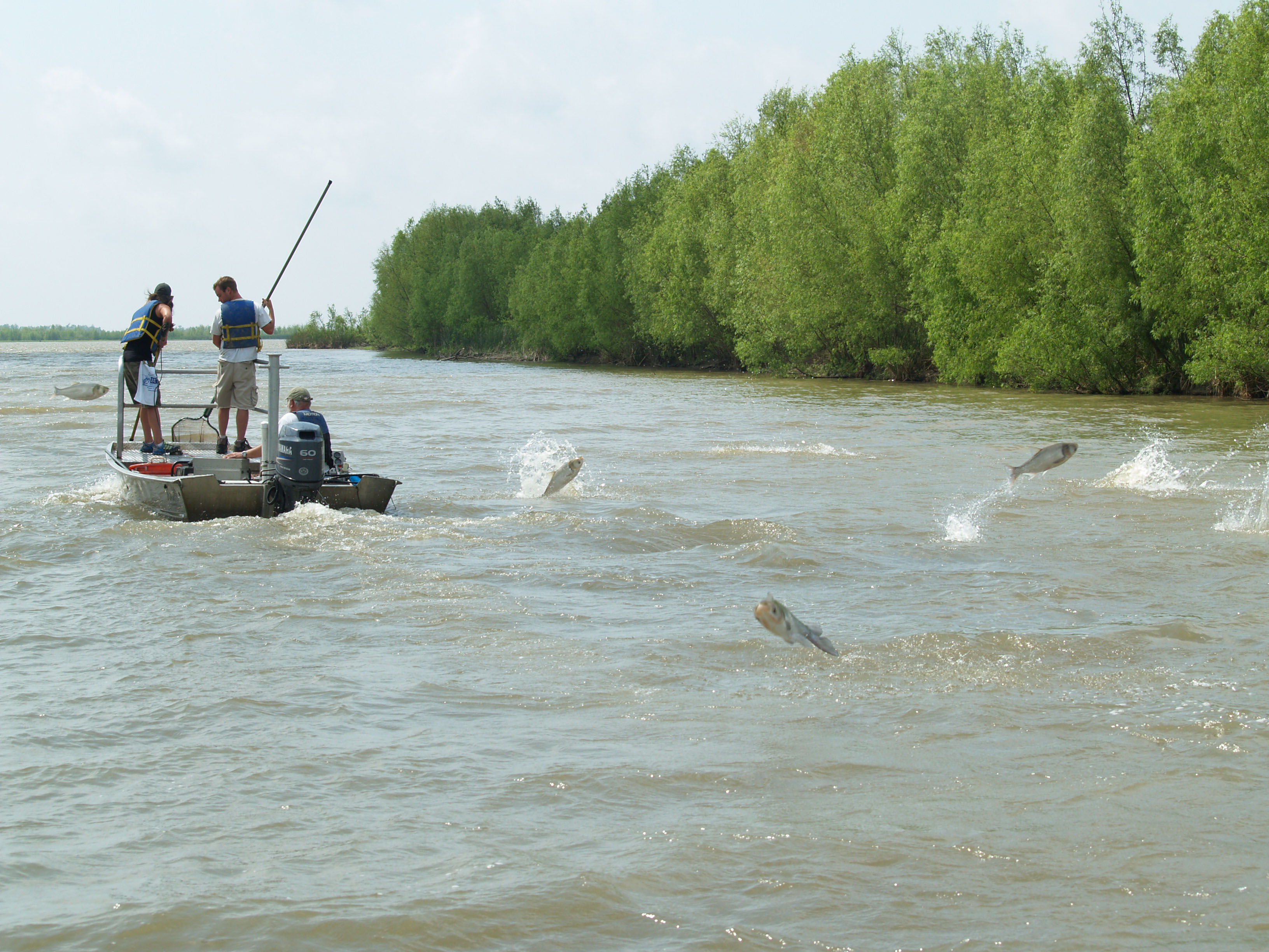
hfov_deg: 24.4
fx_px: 2933
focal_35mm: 80
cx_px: 634
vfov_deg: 18.4
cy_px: 476
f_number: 6.3
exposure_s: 1/320
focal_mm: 40
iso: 100
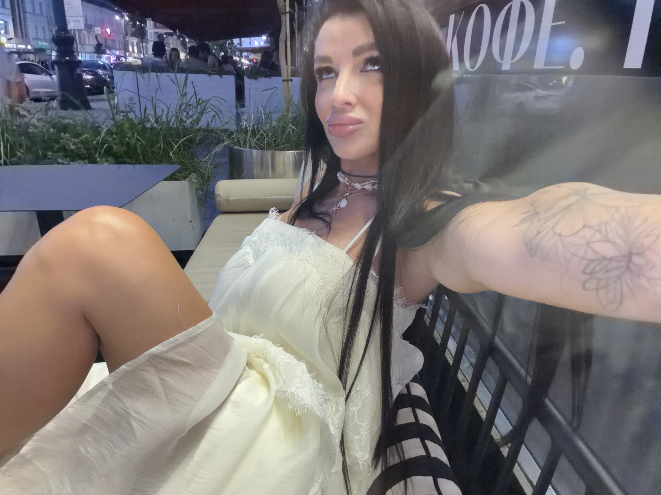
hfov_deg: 73.9
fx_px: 439
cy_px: 248
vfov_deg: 58.9
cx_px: 330
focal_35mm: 23
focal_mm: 2.71
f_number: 1.9
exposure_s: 1/33
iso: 500
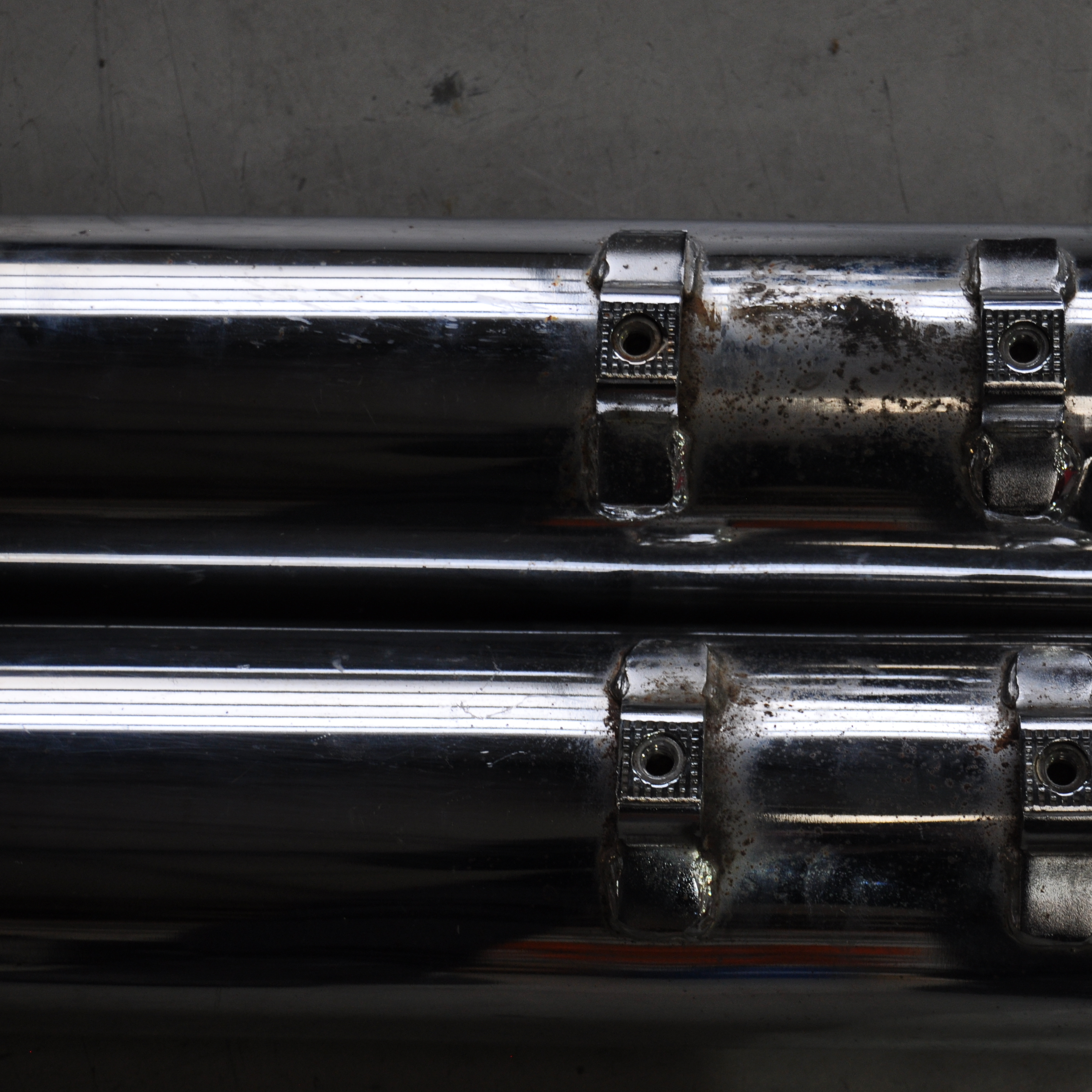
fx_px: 3092
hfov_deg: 19.9
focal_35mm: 87
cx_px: 768
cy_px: 544
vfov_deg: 20.0
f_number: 5.3
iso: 400
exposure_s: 1/100
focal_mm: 45
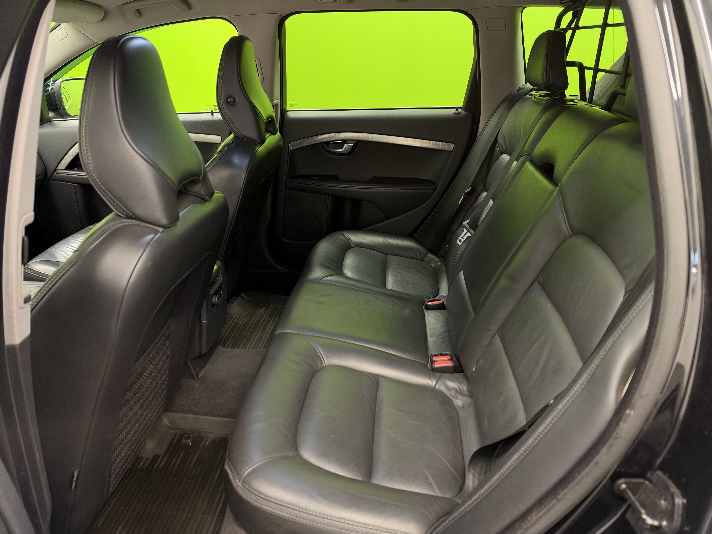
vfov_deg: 56.8
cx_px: 356
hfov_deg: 71.6
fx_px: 494
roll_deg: +0.2
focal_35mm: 24
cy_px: 267
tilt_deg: -22.8
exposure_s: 1/50
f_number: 1.48
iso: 200
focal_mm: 6.93
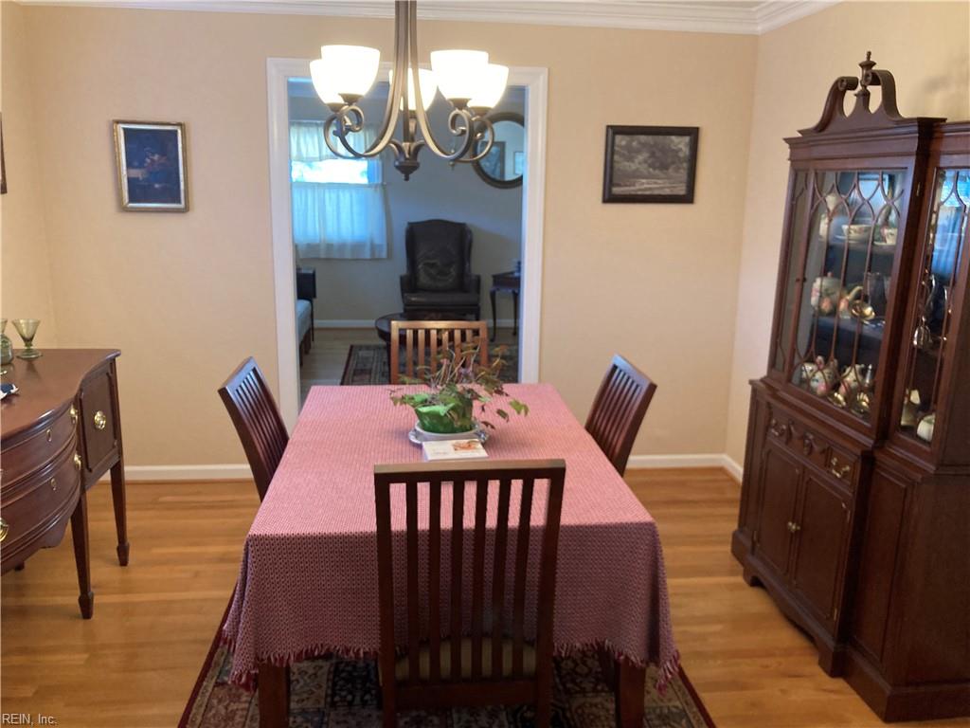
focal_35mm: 28
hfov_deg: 63.4
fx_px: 785
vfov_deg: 49.7
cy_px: 364
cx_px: 485
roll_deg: -1.7
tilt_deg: -12.4
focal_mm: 3.99
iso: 200
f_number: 1.8
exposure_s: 1/60
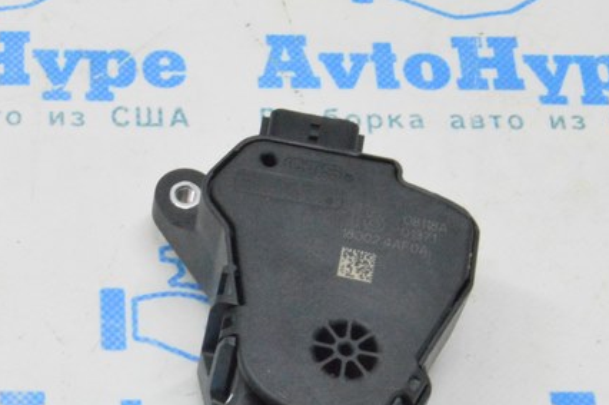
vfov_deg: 13.4
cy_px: 370
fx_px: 1707
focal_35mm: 101
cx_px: 76
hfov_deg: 19.9
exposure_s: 1/20
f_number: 20
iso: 6400
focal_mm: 28
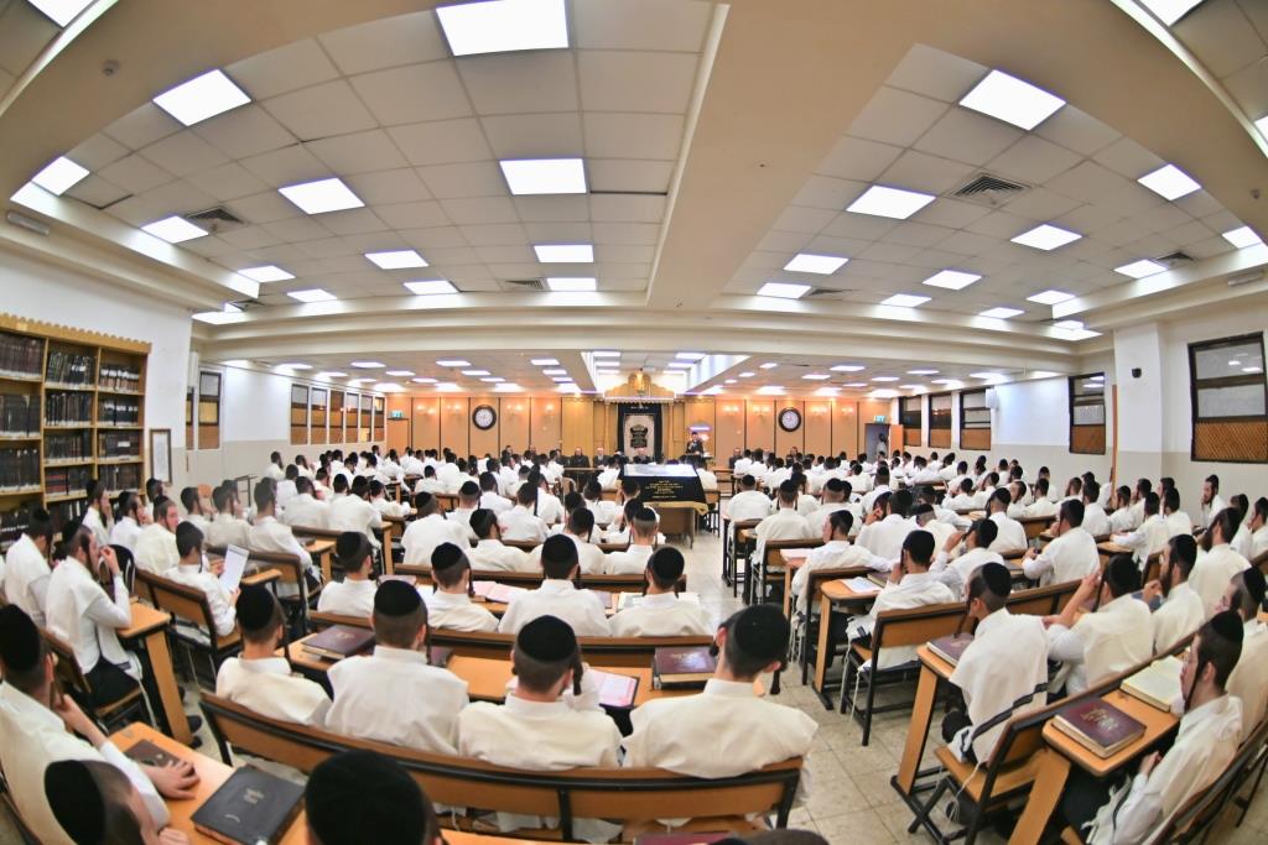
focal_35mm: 15
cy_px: 422
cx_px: 634
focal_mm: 10.5
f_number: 2.8
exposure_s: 1/200
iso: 400
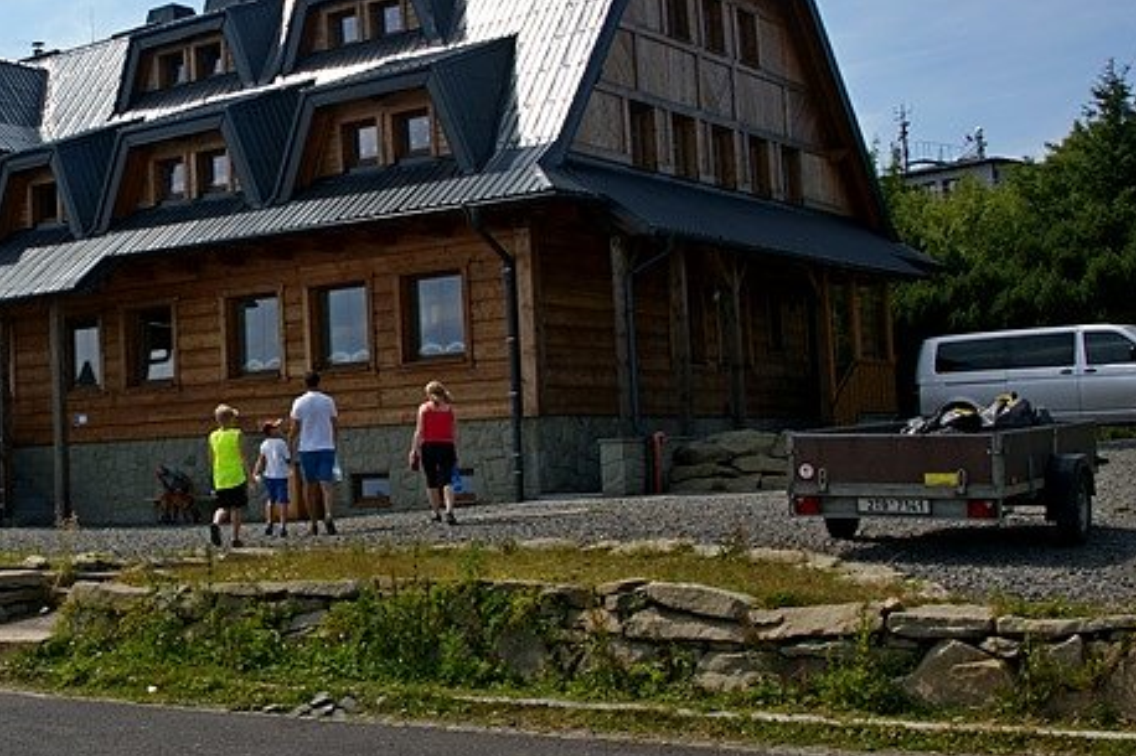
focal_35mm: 53
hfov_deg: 35.4
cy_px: 323
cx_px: 119
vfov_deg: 25.5
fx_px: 1672
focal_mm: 18
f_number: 7.1
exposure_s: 1/400
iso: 100
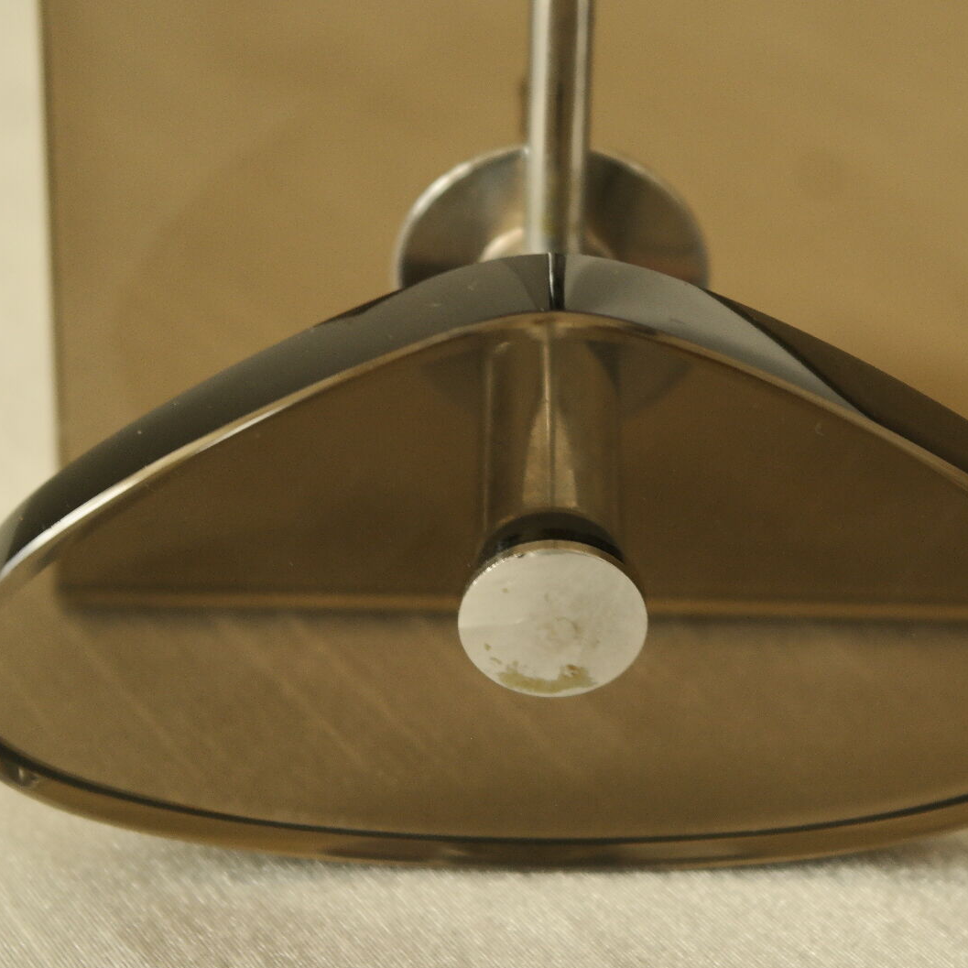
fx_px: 3385
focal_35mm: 107
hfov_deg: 16.3
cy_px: 447
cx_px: 595
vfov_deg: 16.3
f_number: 5.6
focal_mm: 50
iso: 800
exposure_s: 1/30
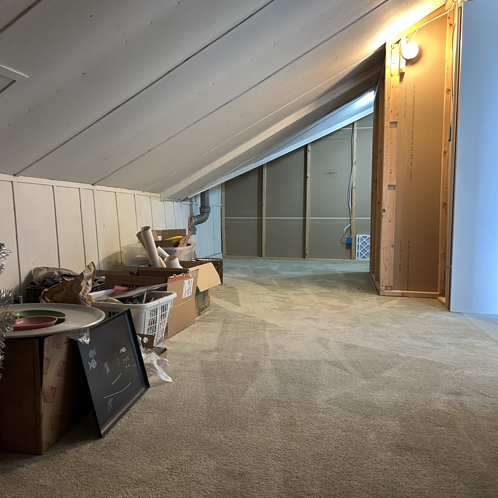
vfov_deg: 52.5
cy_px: 248
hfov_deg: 51.9
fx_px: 505
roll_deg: +0.1
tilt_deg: -4.2
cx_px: 182
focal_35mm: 31
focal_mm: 5.7
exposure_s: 1/40
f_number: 1.5
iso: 400
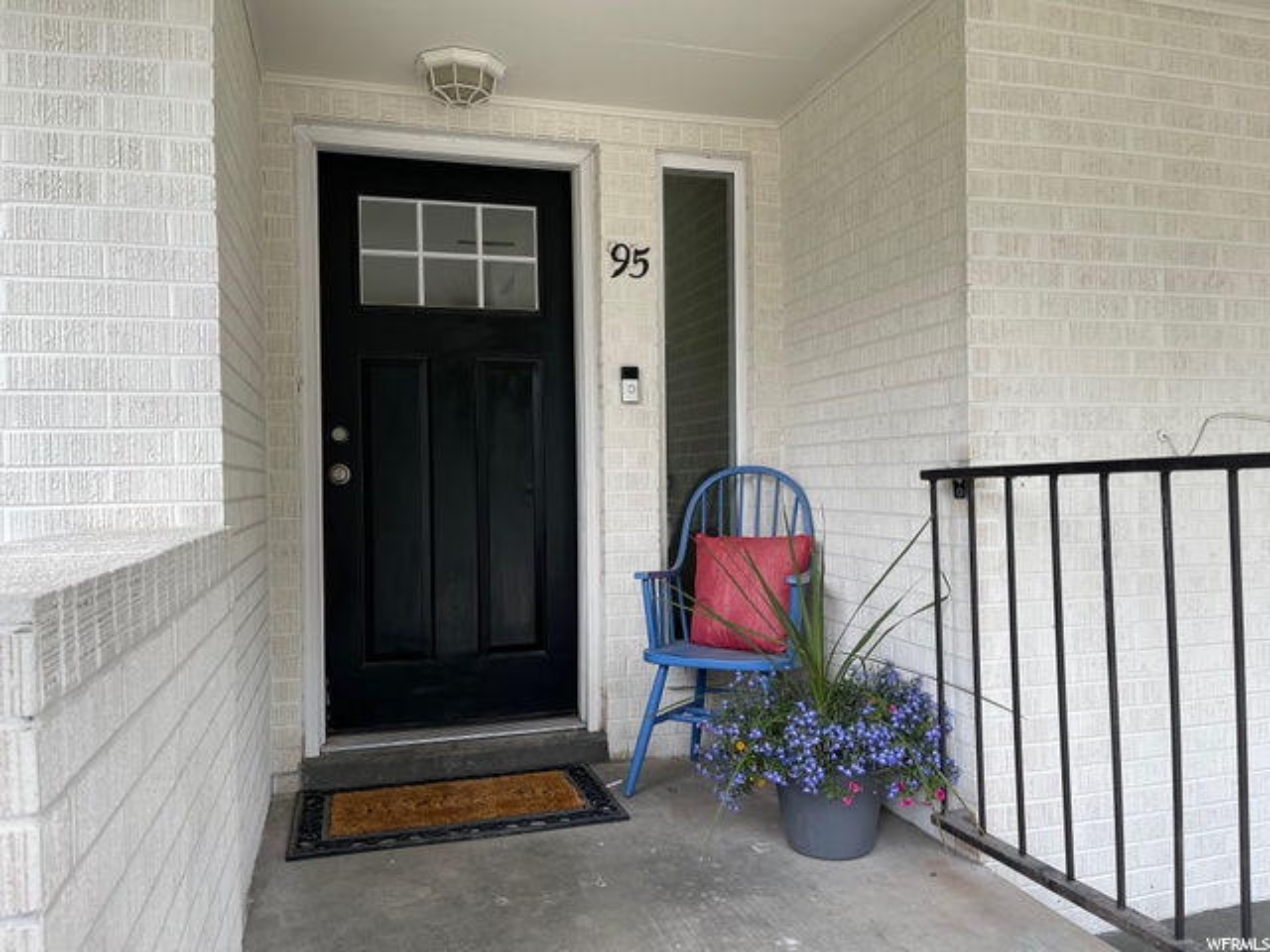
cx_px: 635
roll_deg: +0.4
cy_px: 476
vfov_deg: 53.1
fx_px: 954
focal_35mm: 26
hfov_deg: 67.3
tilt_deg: -0.4
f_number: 1.6
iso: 32
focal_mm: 5.1
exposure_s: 1/435
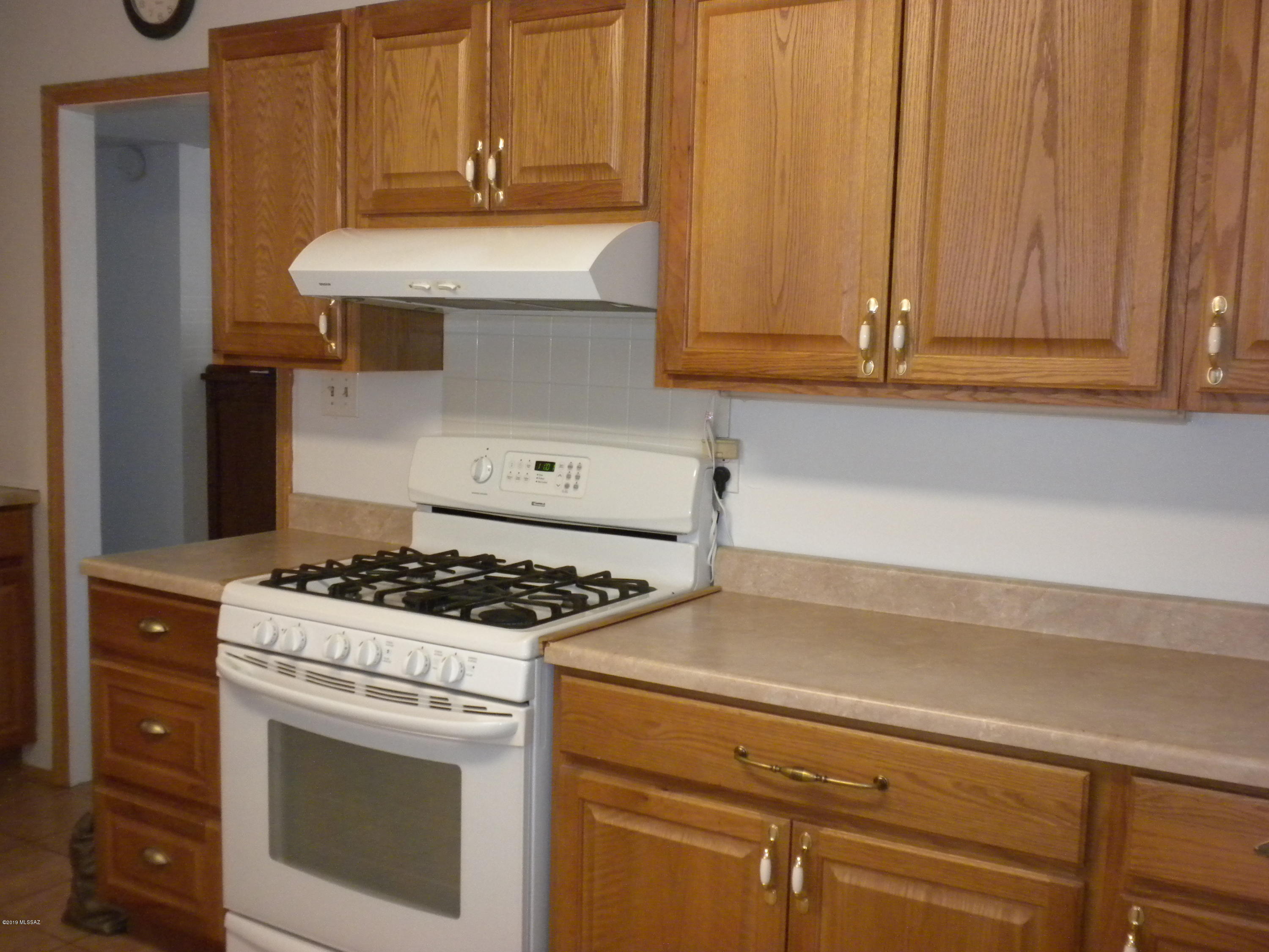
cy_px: 476
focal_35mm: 37
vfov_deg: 38.7
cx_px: 634
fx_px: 1356
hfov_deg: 50.1
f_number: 3.5
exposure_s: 1/30
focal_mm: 6.6
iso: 400
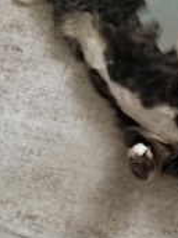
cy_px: 124
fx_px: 405
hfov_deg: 24.6
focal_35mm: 59
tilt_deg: -74.0
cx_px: 129
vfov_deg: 32.7
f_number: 1.78
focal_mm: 6.76
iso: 1000
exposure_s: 1/37
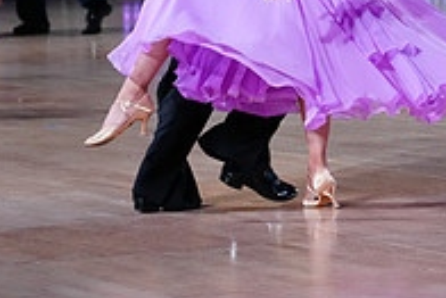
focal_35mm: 311
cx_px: 350
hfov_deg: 6.6
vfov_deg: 4.4
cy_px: -135
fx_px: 3856
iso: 3200
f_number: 4
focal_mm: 105
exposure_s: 1/400
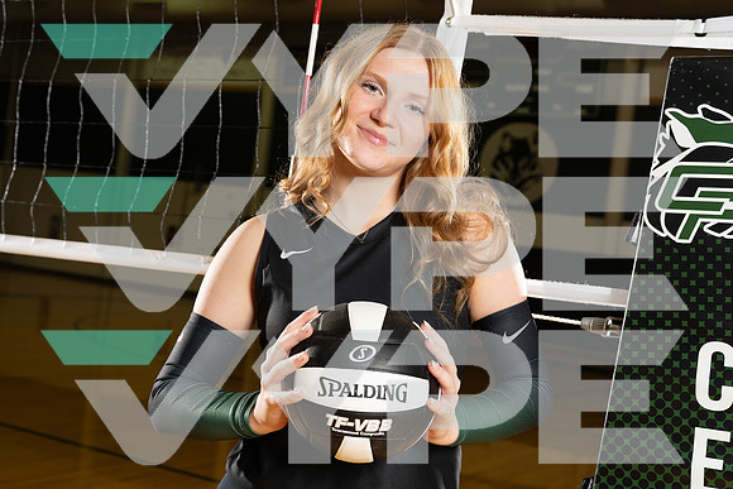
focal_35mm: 50
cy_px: 244
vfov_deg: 27.0
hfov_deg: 39.6
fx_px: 1018
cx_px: 366
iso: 800
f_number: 5.6
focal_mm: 50
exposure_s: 1/250
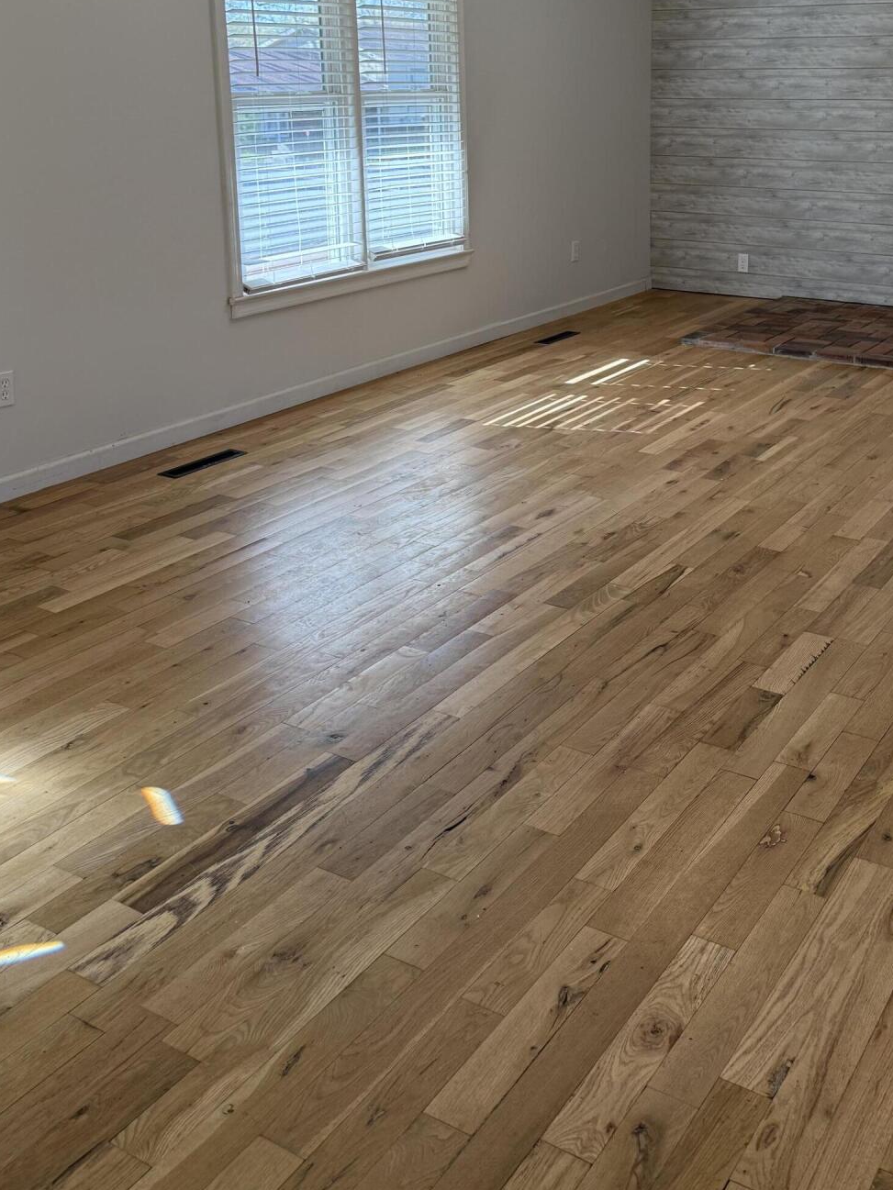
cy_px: 304
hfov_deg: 38.2
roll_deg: -0.1
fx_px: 1272
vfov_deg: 48.3
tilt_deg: -10.0
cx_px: 595
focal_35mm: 37
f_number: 1.78
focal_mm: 6.76
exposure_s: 1/234
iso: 125
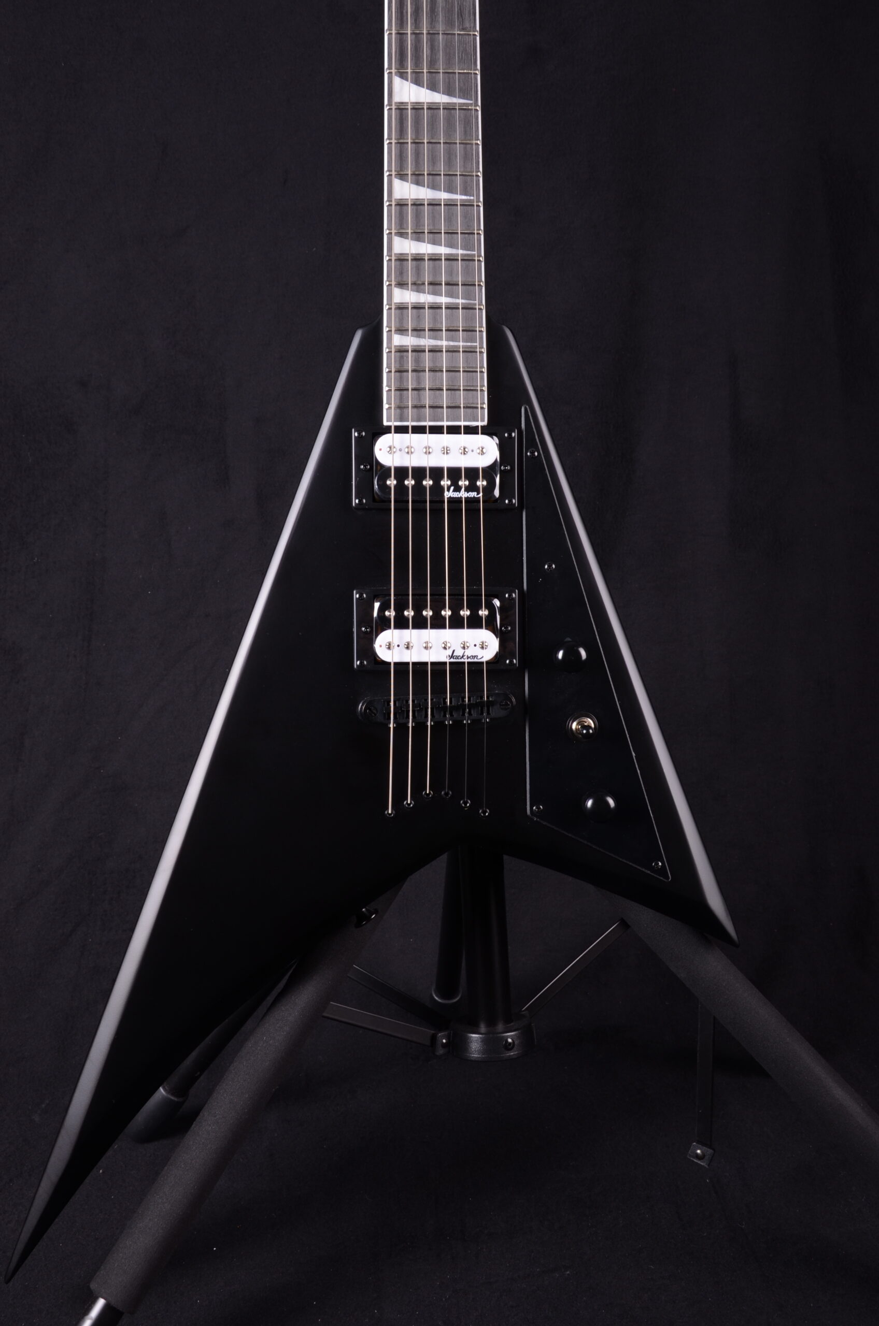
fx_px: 1545
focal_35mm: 42
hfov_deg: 31.8
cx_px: 440
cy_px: 663
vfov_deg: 46.5
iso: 200
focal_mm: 28
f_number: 11
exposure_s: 1/200
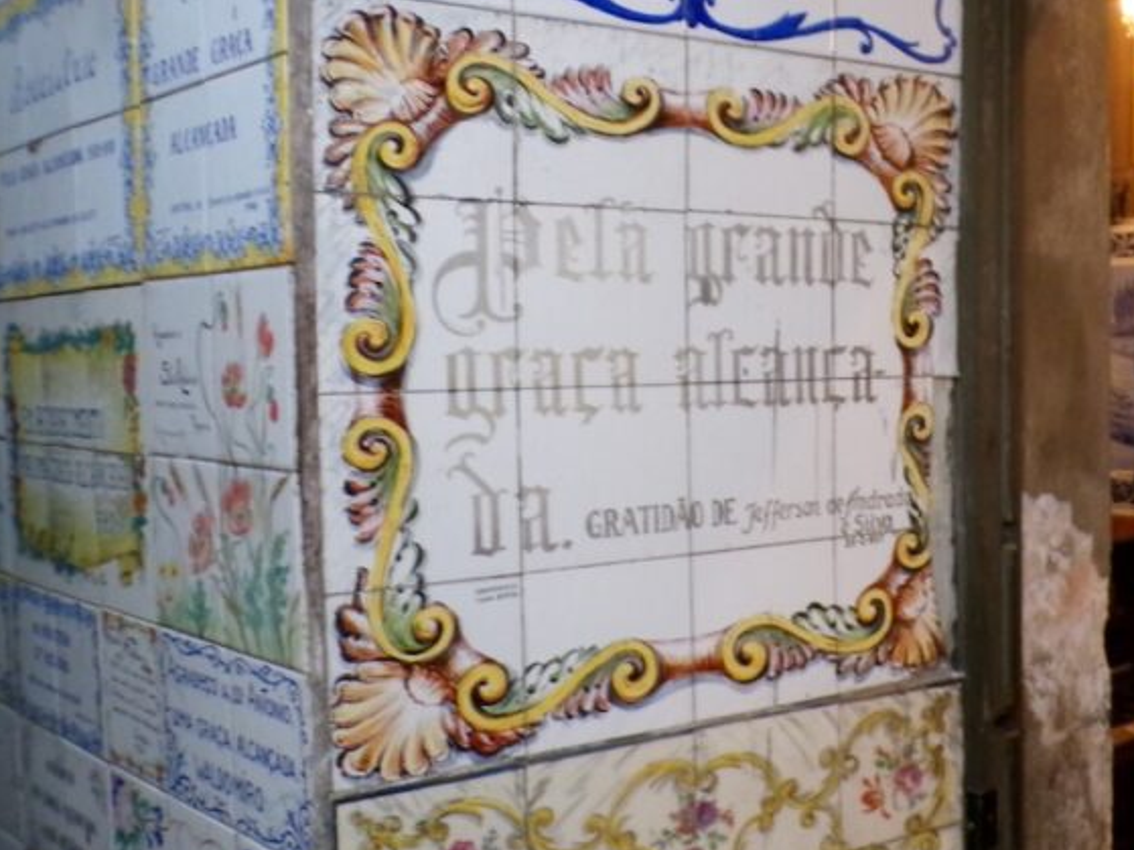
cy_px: 387
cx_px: 1033
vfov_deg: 32.8
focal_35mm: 44
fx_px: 1441
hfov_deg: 39.6
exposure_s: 1/34
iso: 524
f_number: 3
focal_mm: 4.3
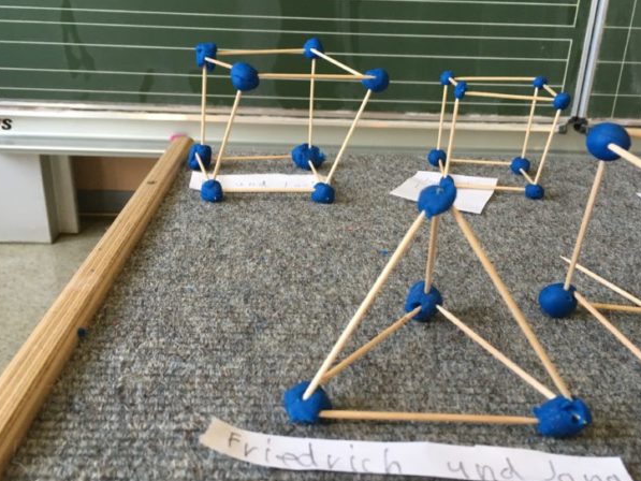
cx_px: 317
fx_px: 630
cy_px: 229
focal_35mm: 34
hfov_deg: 53.9
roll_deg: -4.0
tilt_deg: -22.7
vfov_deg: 41.8
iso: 64
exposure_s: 1/33
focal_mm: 4.15
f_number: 2.2
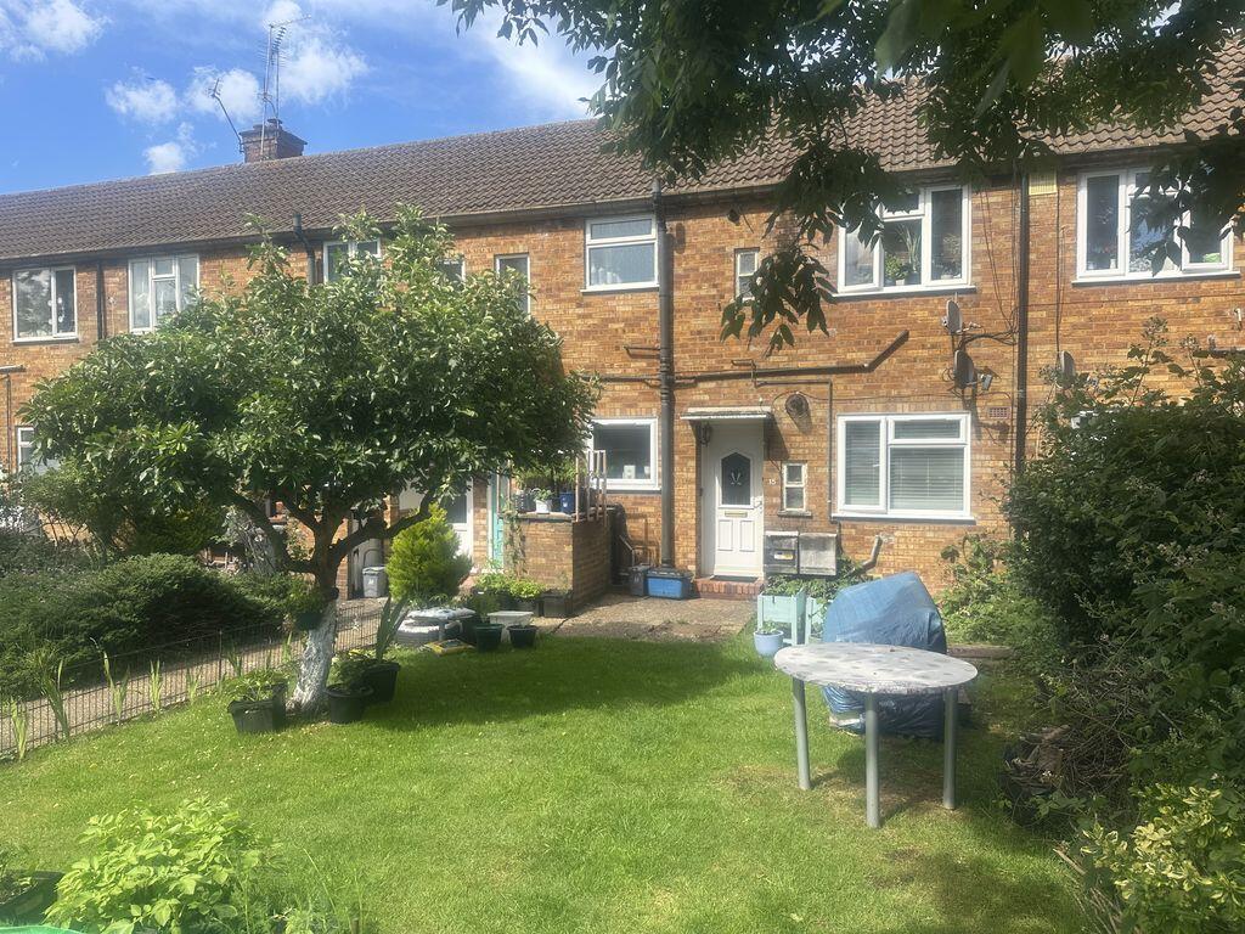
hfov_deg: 71.6
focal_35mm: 24
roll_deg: +0.5
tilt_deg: -1.0
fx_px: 863
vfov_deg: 56.8
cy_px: 467
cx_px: 622
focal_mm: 6.86
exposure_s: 1/1916
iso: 80
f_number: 1.78
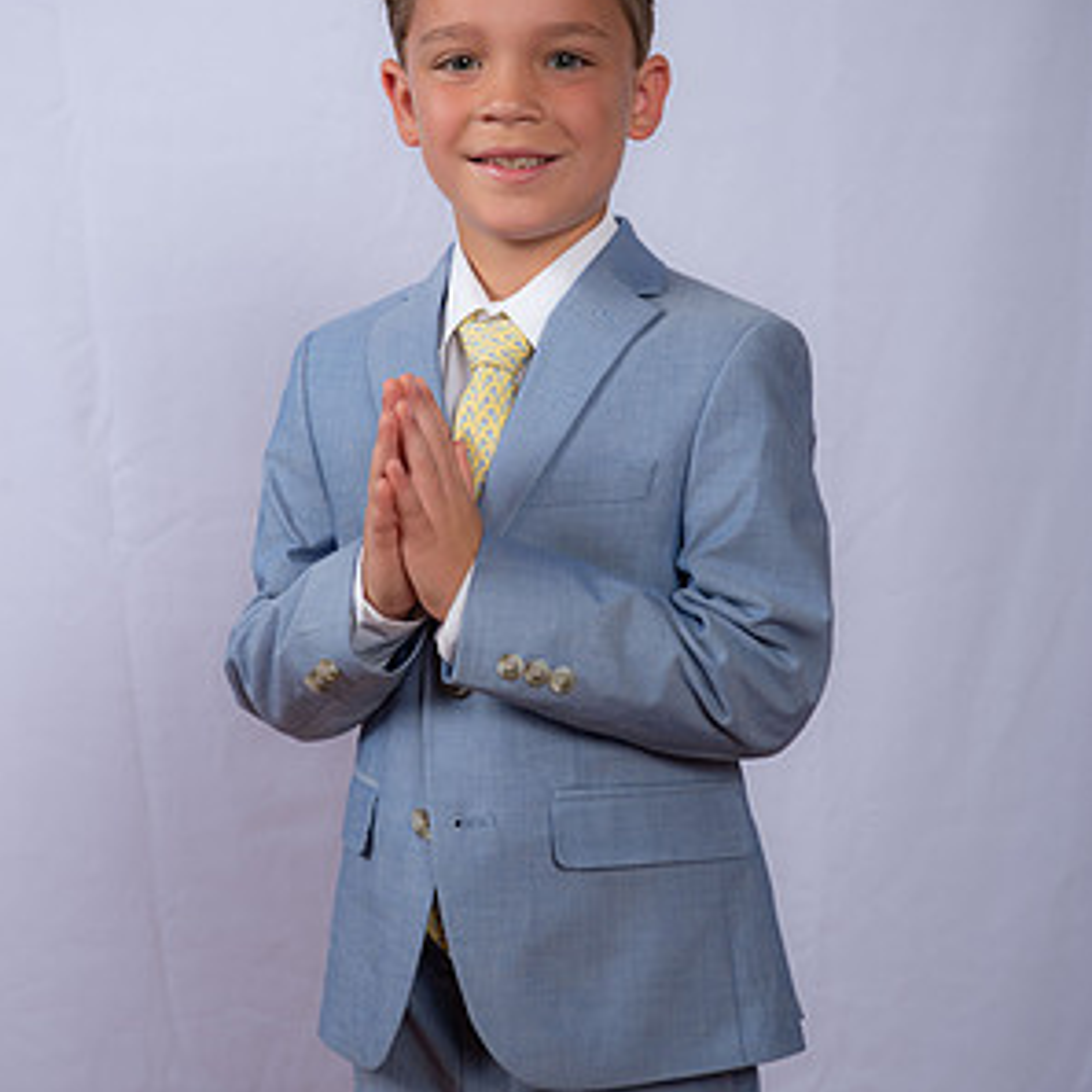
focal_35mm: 85
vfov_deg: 20.4
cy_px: 482
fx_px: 3034
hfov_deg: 20.4
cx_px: 546
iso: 250
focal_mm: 66
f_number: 8
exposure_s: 1/160
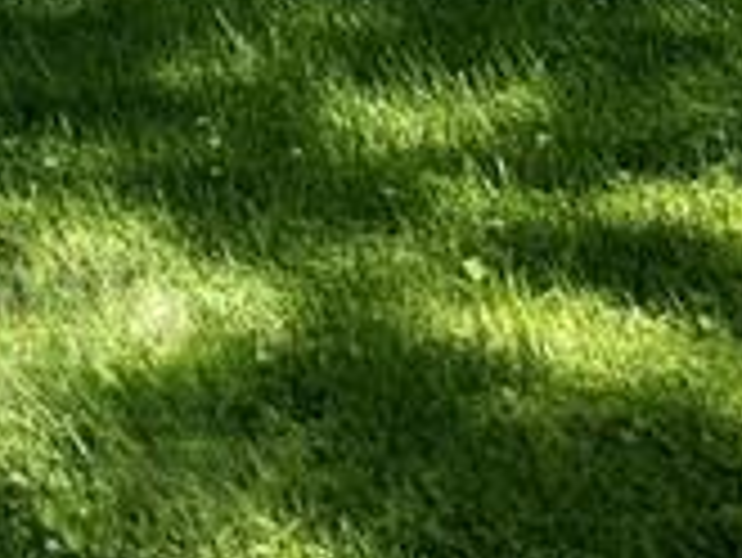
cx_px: -850
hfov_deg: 11.6
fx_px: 3196
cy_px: -1076
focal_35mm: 149
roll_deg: +1.4
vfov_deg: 8.5
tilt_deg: +3.8
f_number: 1.78
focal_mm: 6.76
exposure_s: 1/2370
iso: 80
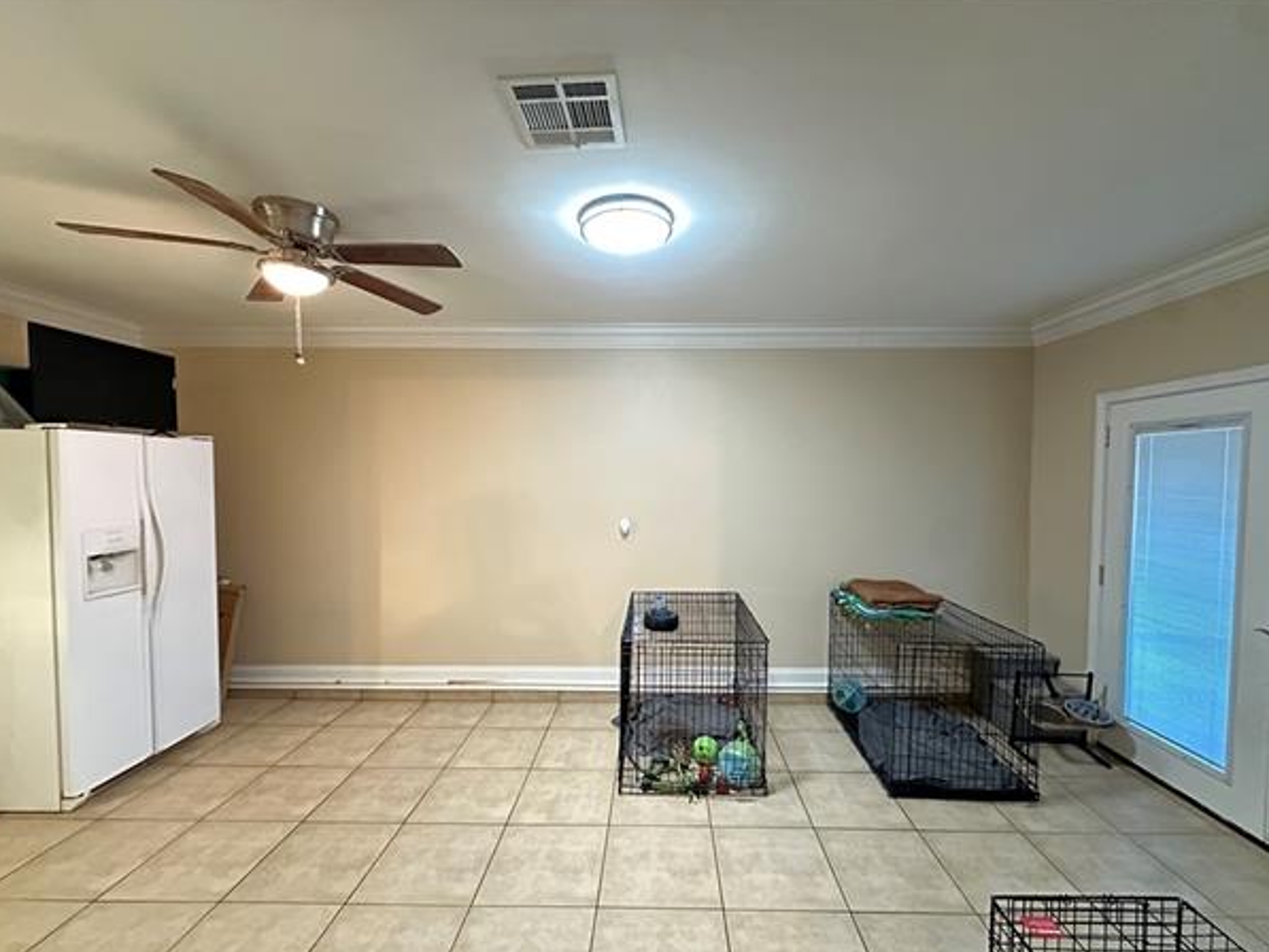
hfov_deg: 98.1
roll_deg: -0.2
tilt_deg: -2.4
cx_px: 657
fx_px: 550
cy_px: 499
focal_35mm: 15
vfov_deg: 81.7
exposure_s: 1/40
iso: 1250
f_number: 2.2
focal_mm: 2.22
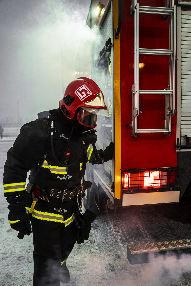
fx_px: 223
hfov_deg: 46.4
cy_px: 143
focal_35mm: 28
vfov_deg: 65.5
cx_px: 96
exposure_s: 1/200
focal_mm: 28
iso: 1000
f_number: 2.8
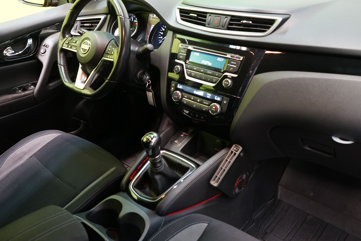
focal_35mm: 34
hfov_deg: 55.7
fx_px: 341
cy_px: 114
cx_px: 161
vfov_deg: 38.9
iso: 1250
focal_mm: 28
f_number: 3.5
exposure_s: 1/30
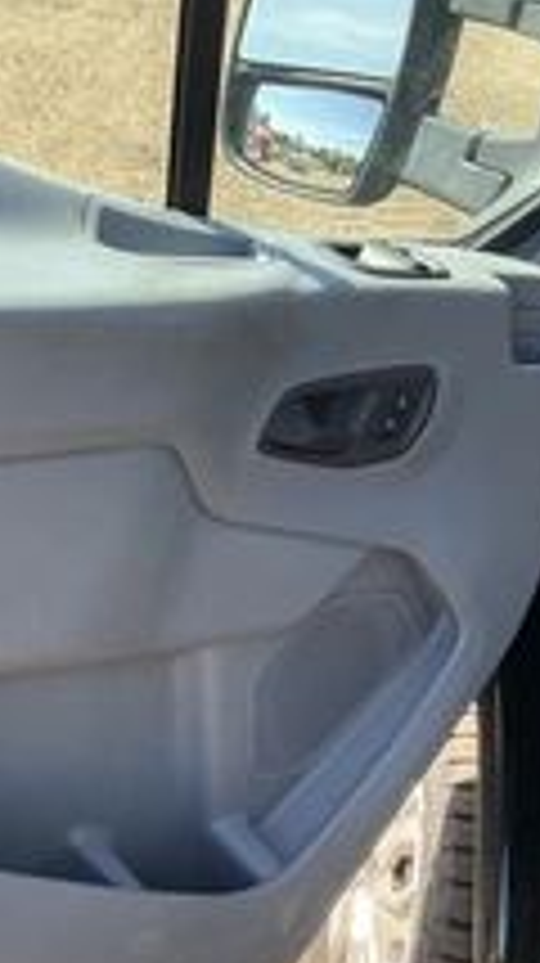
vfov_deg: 35.1
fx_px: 1505
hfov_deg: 19.5
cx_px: -40
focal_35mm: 59
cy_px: 657
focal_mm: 3
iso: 20
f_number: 1.8
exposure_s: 1/242
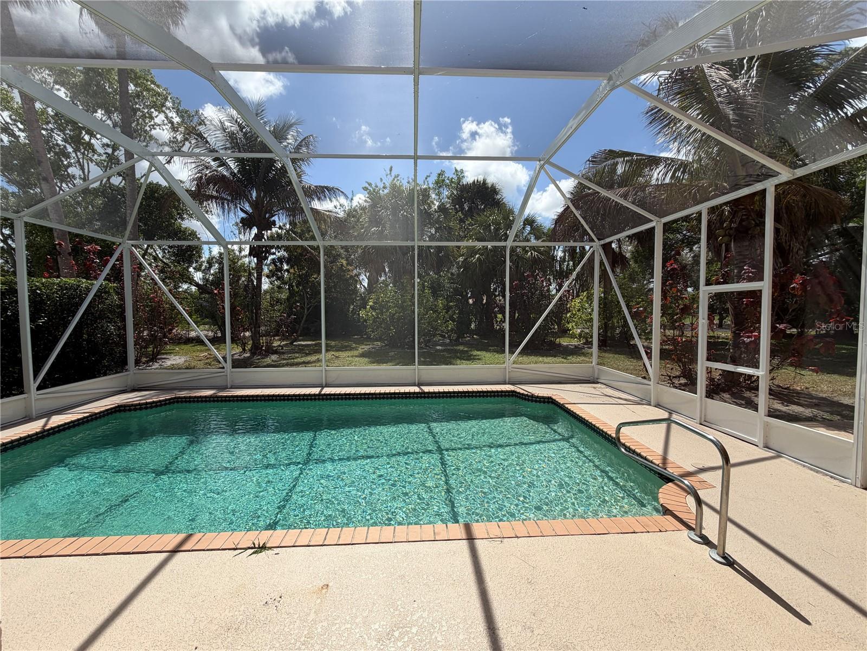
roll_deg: +1.2
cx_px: 434
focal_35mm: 14
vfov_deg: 85.7
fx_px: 351
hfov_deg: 102.1
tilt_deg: -3.2
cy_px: 326
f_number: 2.2
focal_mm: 2.22
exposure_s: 1/770
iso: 25
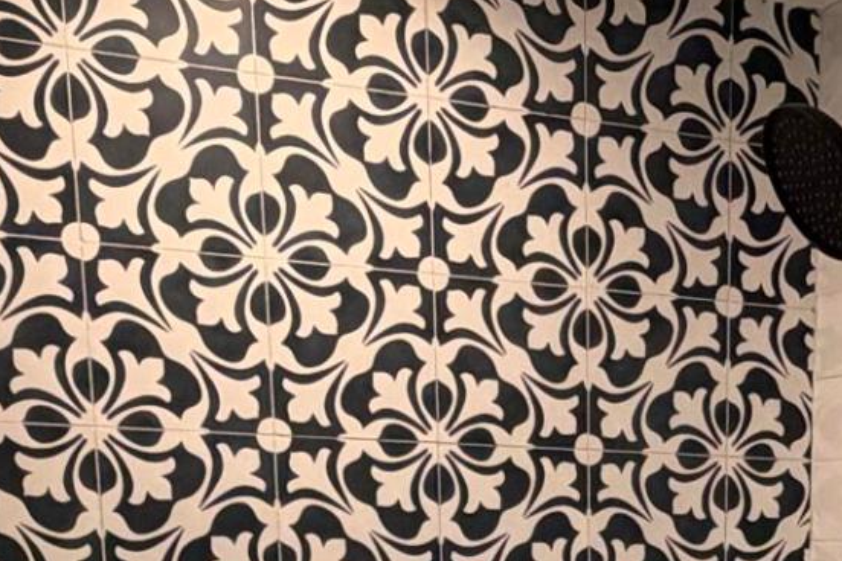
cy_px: 954
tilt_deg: -13.7
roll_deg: -1.7
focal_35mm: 76
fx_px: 1777
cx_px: 874
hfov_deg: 25.2
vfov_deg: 15.8
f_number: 2.2
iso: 200
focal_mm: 2.22
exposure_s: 1/120
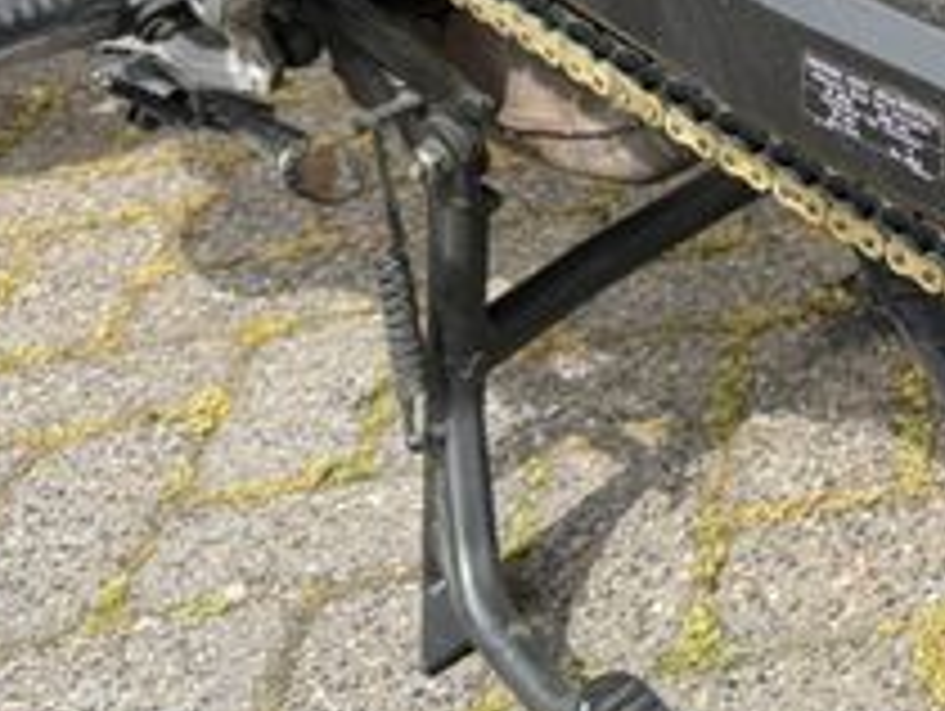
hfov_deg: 23.5
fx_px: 1995
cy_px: -86
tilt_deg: -17.6
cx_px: 1238
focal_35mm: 73
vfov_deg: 19.3
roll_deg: +3.1
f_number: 1.78
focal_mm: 6.76
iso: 80
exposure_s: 1/1855
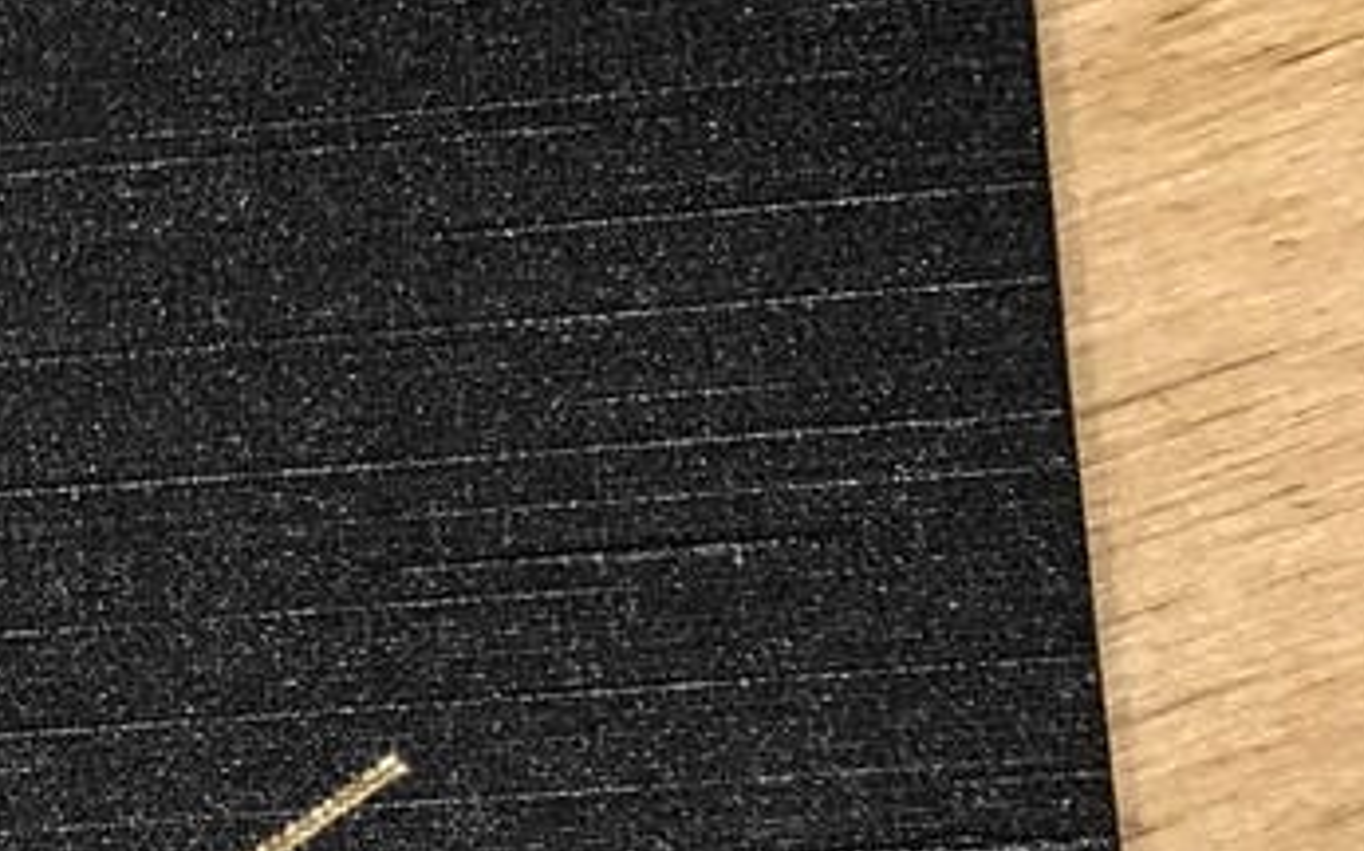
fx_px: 5277
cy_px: 2313
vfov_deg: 8.2
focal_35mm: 142
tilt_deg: -70.7
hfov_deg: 13.9
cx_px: -591
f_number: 1.8
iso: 40
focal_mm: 3.99
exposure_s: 1/30
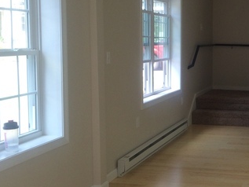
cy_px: 93
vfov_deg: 24.0
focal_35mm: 61
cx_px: 249
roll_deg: -1.3
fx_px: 439
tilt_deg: -6.8
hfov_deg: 29.6
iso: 64
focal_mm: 4.15
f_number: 2.2
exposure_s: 1/120
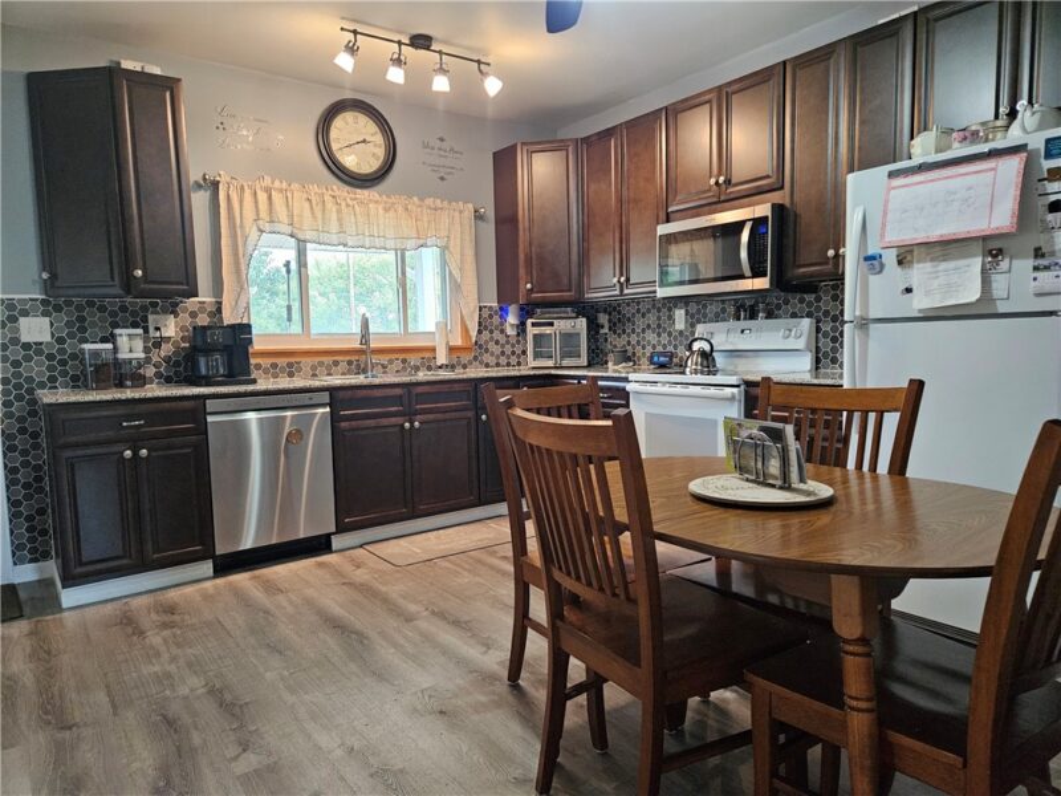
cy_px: 398
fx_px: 705
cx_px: 530
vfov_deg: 58.9
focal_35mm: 23
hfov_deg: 73.9
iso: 1000
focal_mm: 5.4
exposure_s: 1/120
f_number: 1.8
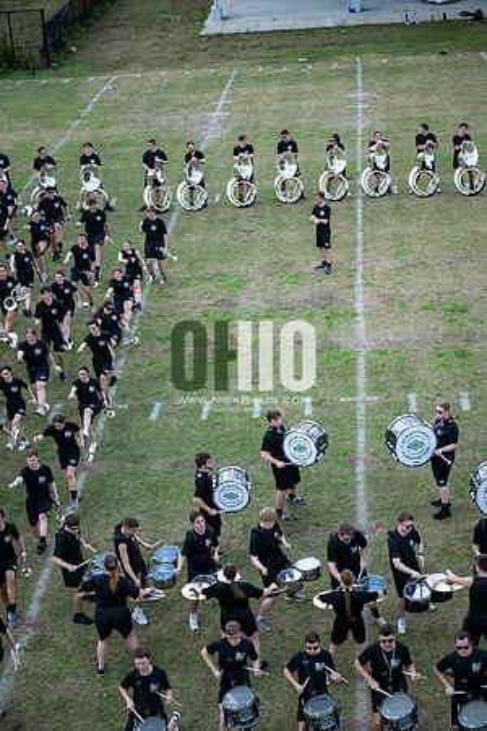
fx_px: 1420
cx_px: 244
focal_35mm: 70
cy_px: 366
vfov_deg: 28.8
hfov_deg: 19.5
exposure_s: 1/1250
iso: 250
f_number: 2.8
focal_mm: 70
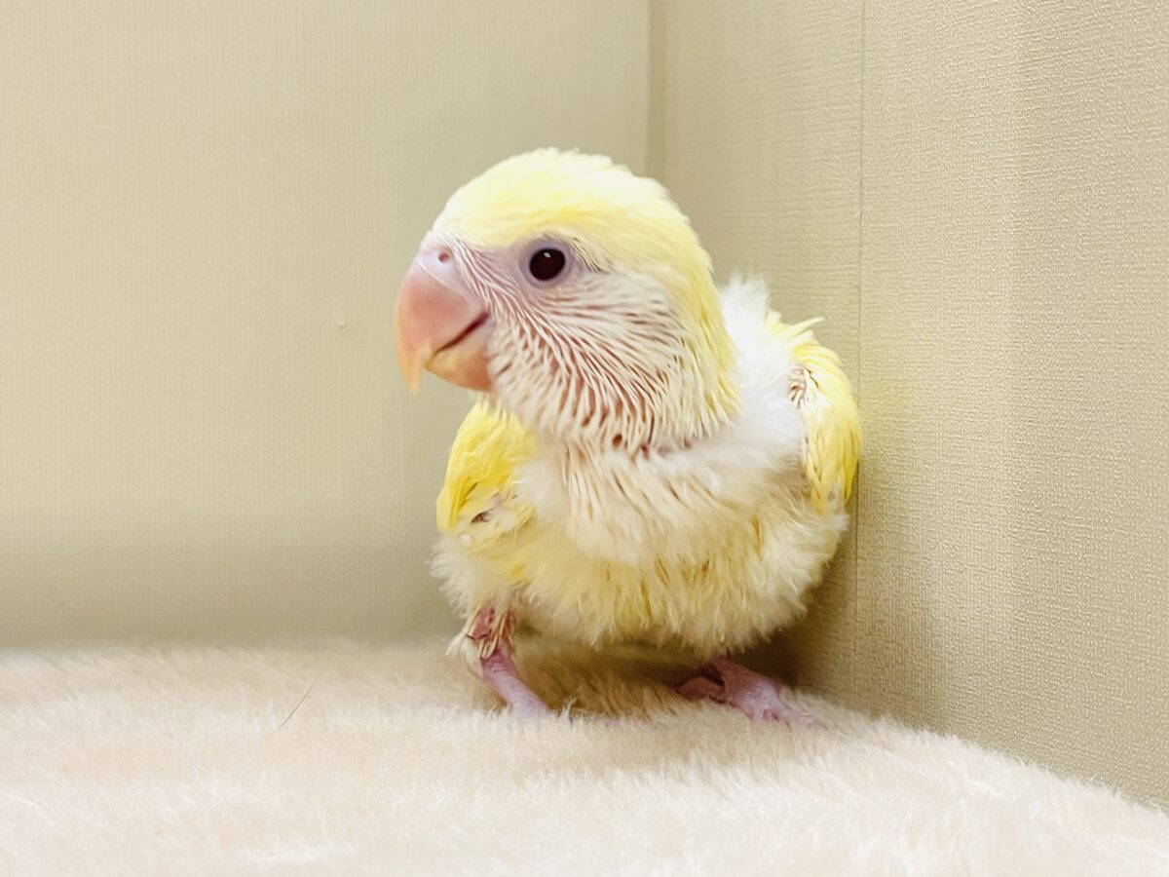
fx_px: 1756
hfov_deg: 36.8
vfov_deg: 28.0
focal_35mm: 52
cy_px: 438
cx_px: 584
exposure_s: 1/99
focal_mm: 6
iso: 100
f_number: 2
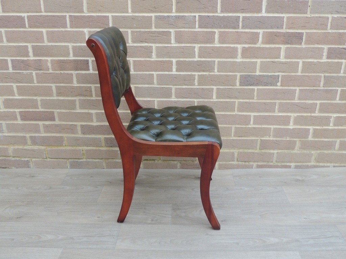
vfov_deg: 42.9
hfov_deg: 55.4
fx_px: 330
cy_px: 130
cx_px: 173
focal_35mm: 33
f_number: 3.2
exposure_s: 1/50
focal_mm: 5.8
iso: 100
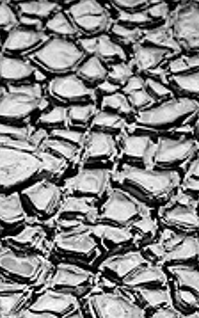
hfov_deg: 6.2
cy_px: 343
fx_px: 1832
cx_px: 63
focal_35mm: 211
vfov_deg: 9.8
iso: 400
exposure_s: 1/1250
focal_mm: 55
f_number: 5.6
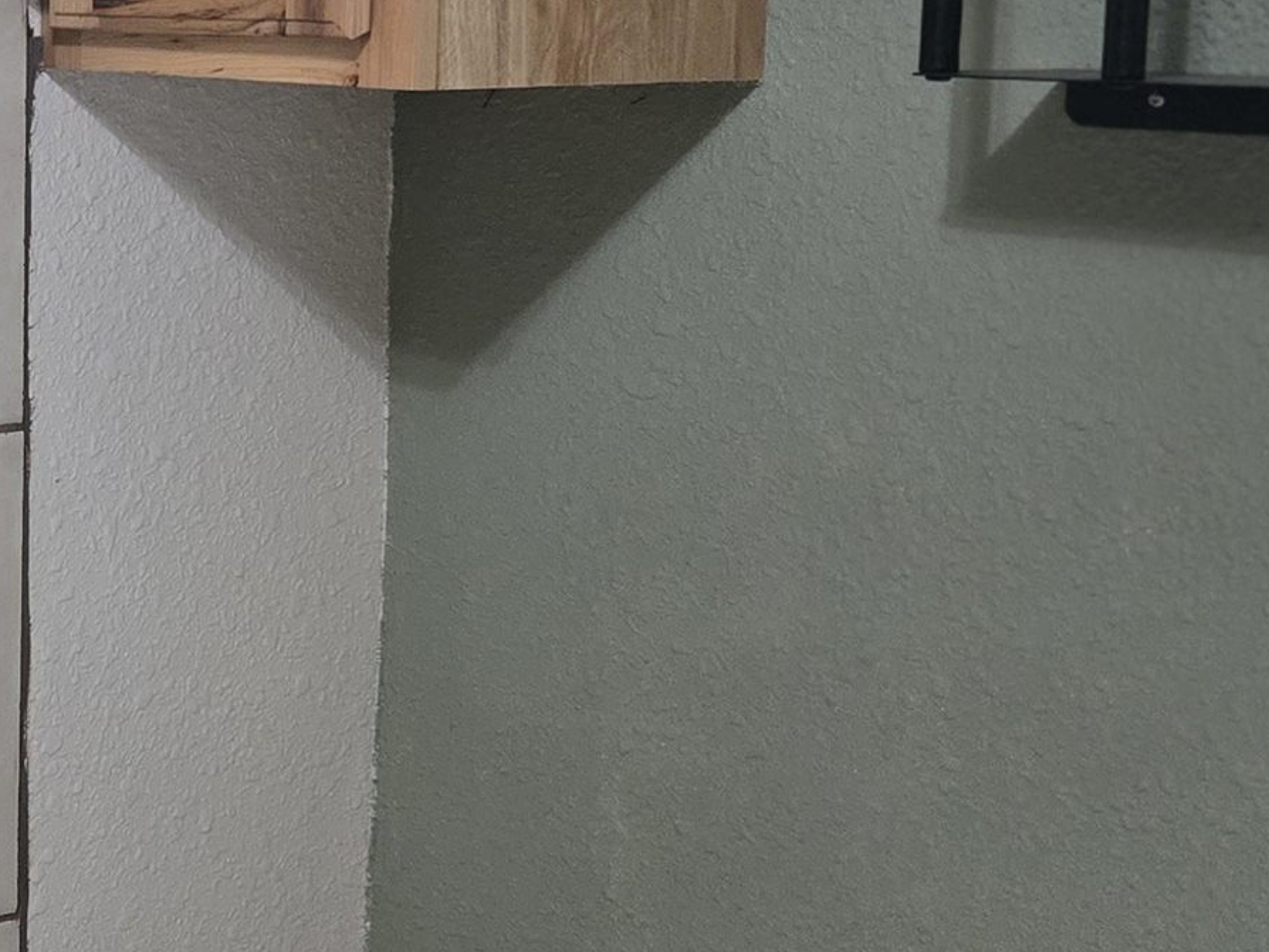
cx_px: -40
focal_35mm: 79
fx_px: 2897
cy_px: 319
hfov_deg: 23.5
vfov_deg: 18.6
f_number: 1.8
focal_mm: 5.4
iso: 800
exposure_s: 1/120
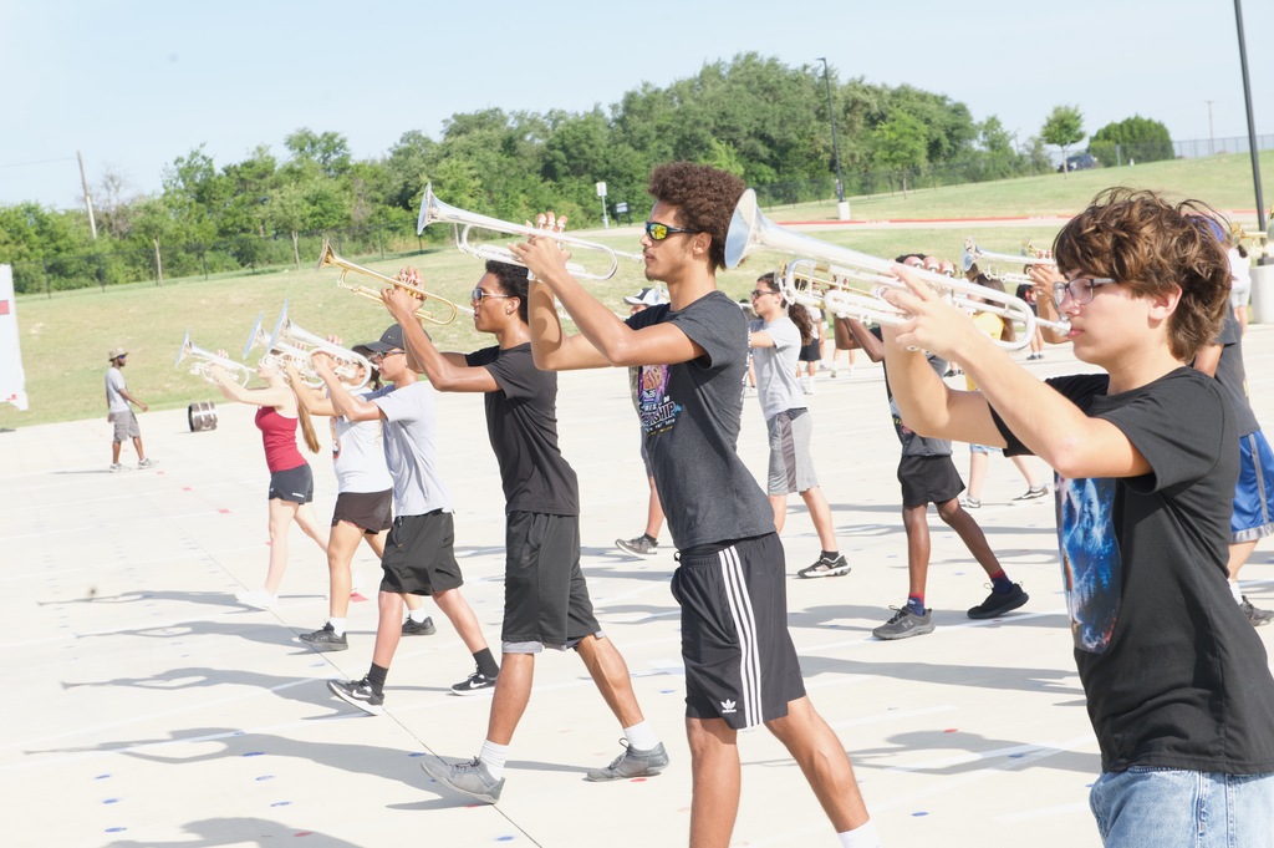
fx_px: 2475
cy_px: 424
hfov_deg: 28.9
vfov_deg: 19.4
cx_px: 637
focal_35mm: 70
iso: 500
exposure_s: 1/400
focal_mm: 70
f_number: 10
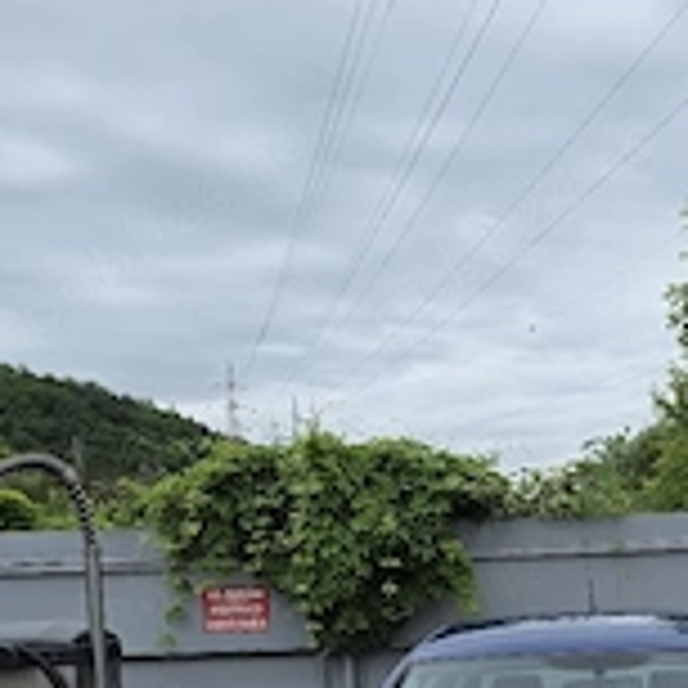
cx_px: 603
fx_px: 1192
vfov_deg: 30.6
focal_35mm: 53
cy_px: 634
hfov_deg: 30.9
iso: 80
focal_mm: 6.3
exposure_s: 1/10000
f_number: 1.7
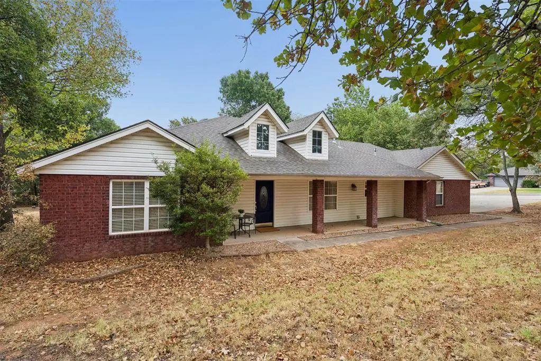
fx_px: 255
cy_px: 180
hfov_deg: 93.3
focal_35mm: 17
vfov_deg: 70.4
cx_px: 270
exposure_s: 1/60
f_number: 8
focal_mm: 17
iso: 200
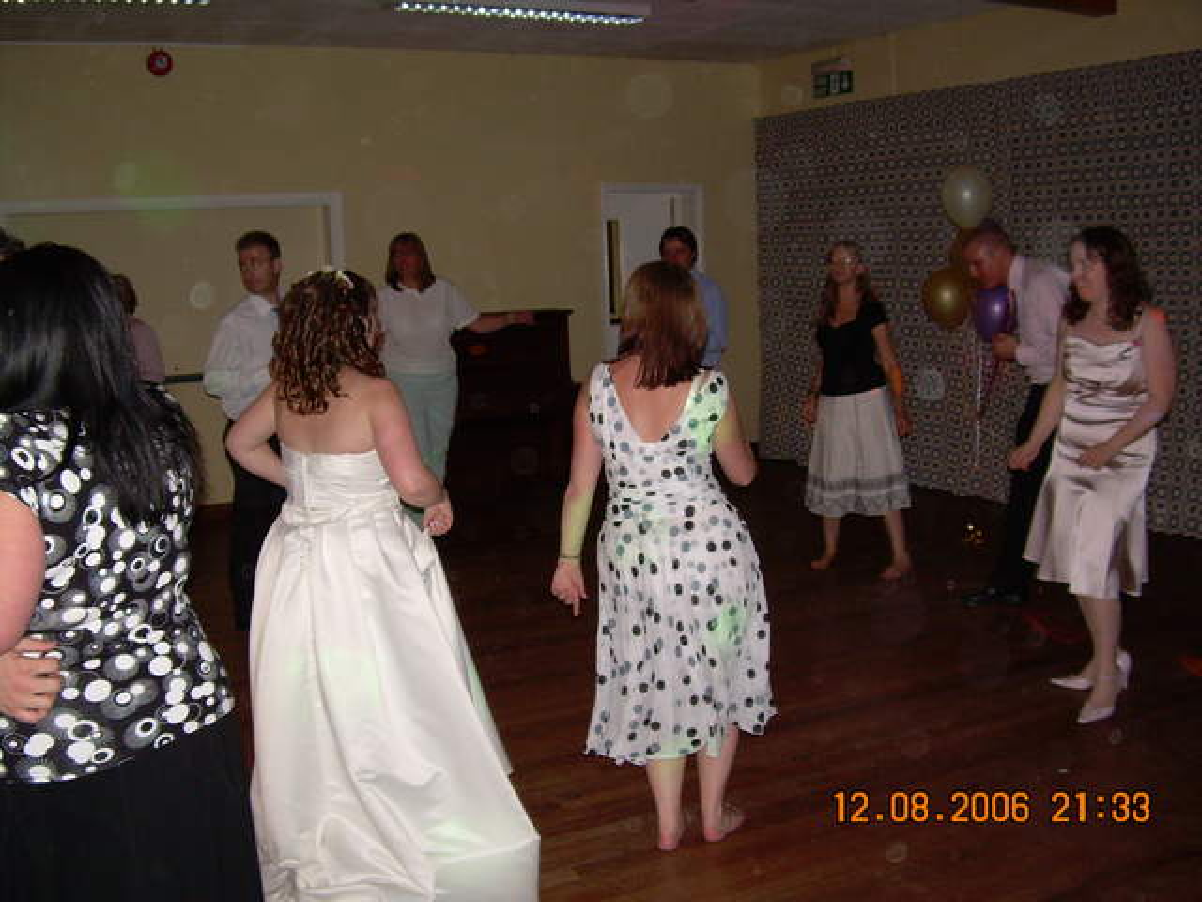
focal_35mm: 38
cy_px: 451
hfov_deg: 49.0
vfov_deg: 37.7
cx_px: 601
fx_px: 1320
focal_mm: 6.3
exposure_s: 1/60
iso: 168
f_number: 2.8
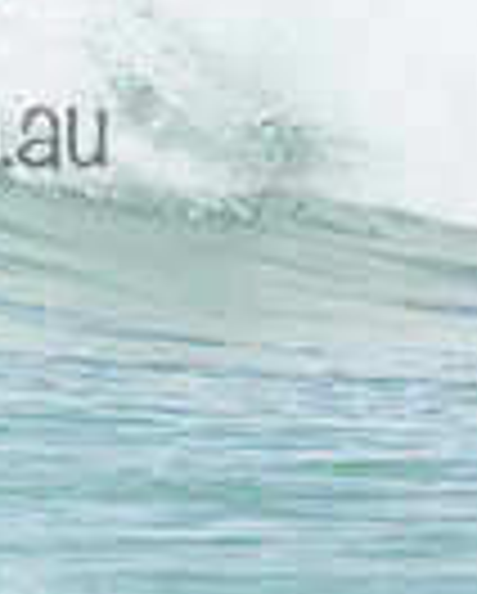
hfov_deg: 0.4
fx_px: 67361
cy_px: 94
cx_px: -30
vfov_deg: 0.5
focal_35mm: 3826
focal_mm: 800
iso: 1800
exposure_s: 1/3200
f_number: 11
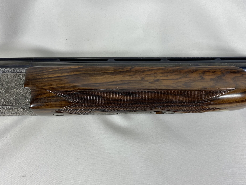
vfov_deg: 44.2
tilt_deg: -75.0
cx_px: 149
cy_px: 94
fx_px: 227
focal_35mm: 32
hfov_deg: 56.3
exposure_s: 1/147
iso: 32
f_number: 1.8
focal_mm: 4.25
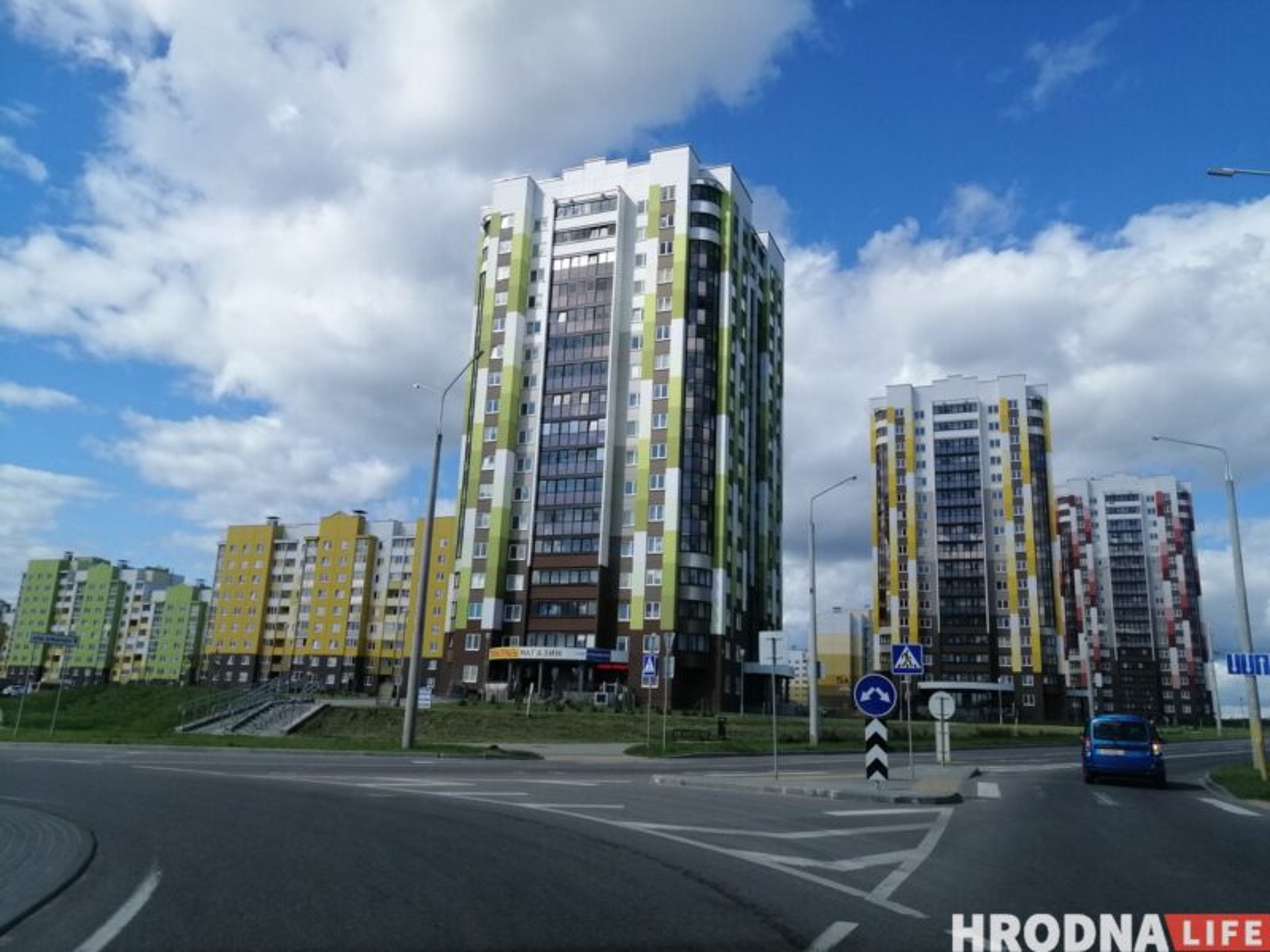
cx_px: 635
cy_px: 476
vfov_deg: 51.4
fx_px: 991
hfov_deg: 65.3
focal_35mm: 27
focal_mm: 3.95
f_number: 1.8
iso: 50
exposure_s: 1/1339
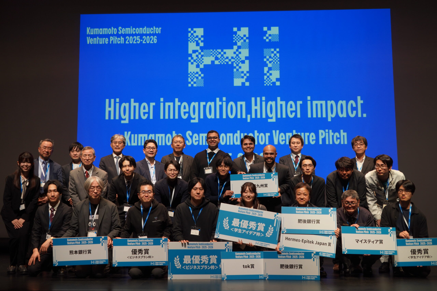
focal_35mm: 42
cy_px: 146
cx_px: 218
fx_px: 510
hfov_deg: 46.4
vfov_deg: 31.9
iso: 500
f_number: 4.5
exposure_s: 1/60
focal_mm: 42
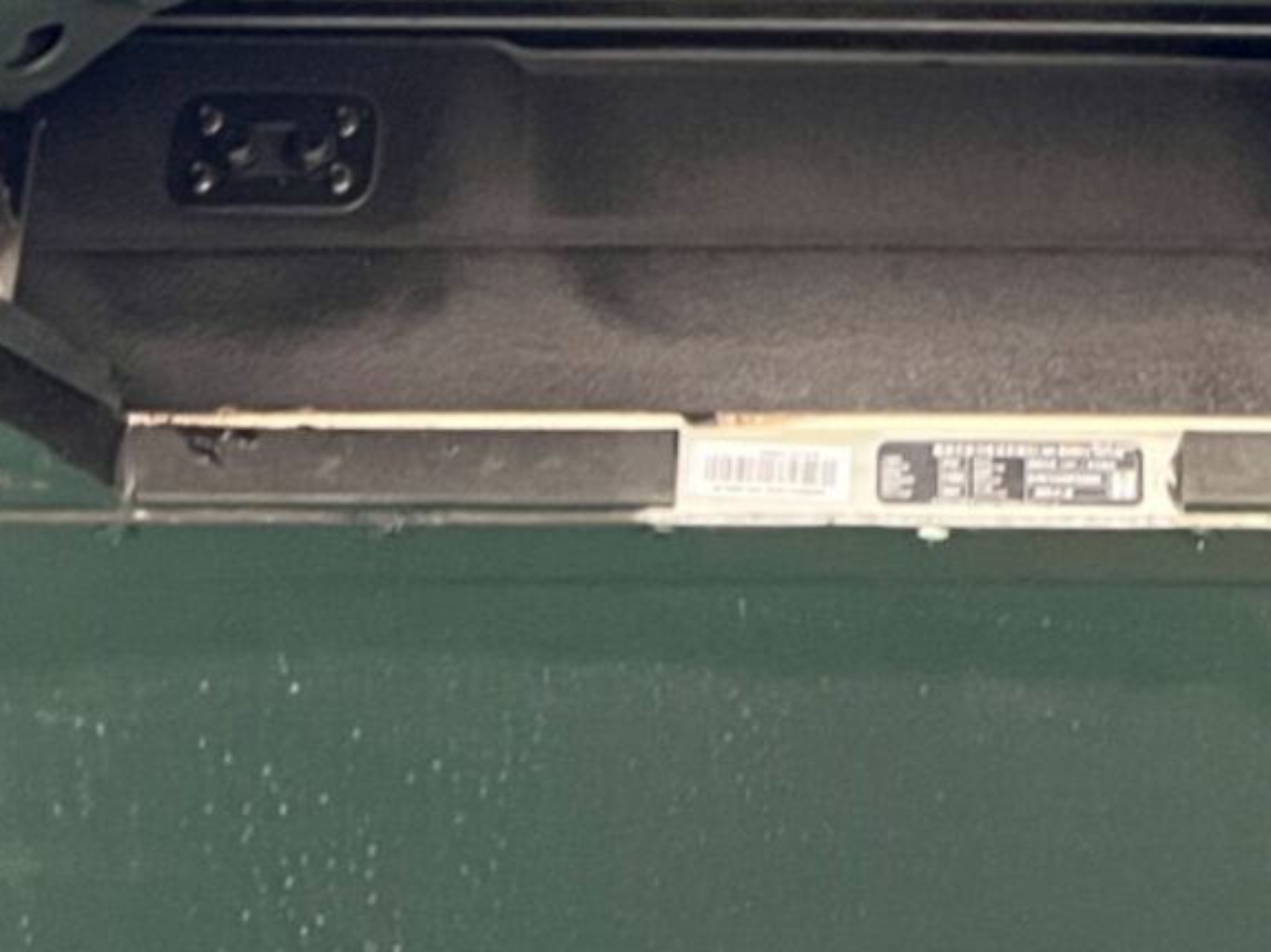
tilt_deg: +40.1
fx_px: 4257
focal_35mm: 116
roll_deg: +1.5
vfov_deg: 11.9
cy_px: -708
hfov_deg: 16.8
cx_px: 1065
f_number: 1.5
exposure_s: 1/50
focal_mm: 5.7
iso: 500
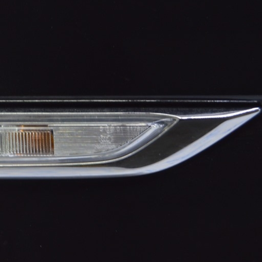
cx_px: 98
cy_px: 107
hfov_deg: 13.6
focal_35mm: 128
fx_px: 1096
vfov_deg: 13.6
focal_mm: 50
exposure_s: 1/20
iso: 400
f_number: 5.6
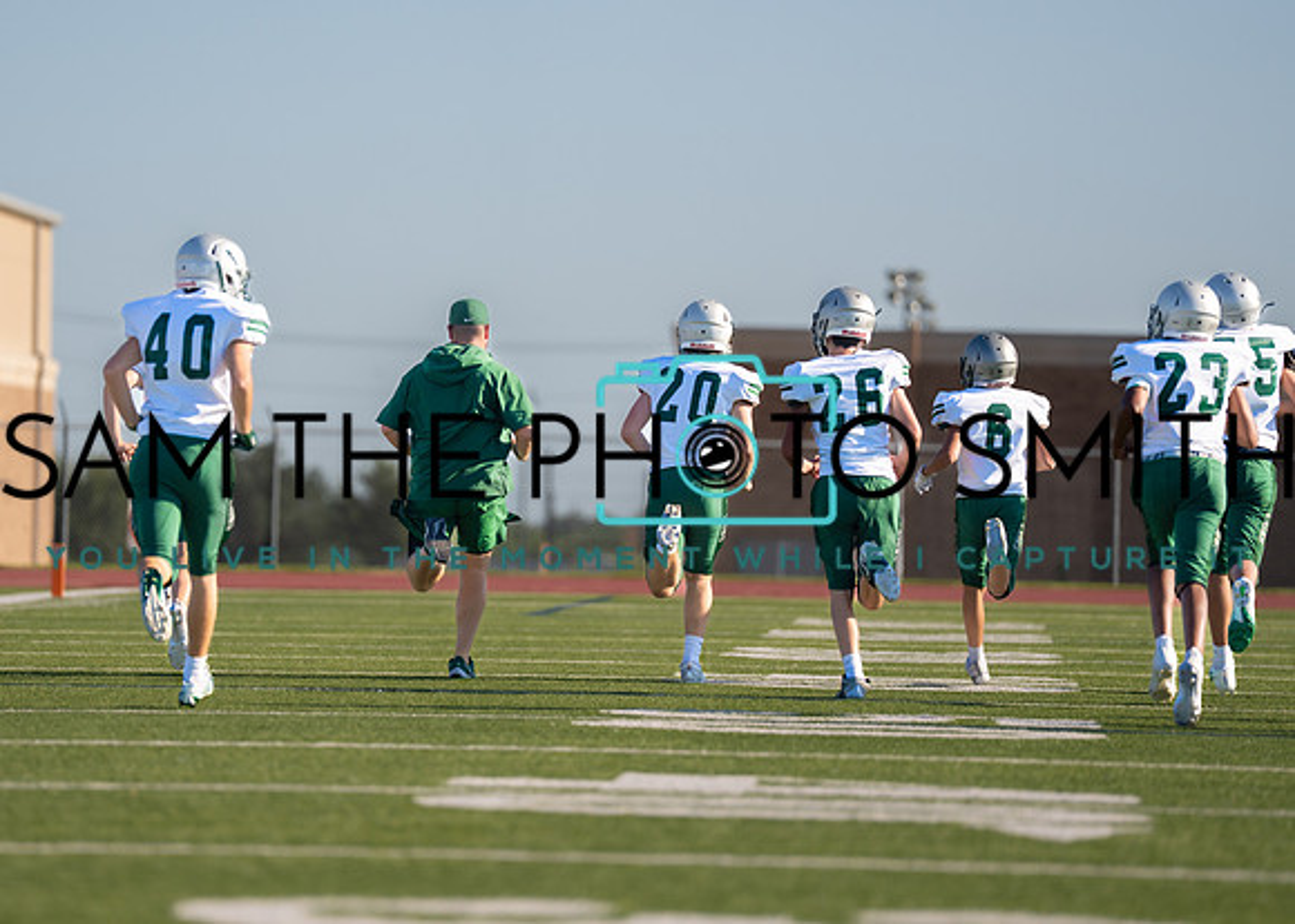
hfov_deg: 7.7
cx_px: 513
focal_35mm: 262
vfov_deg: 5.5
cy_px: 435
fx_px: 9636
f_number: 2.8
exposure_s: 1/5000
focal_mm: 200
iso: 250
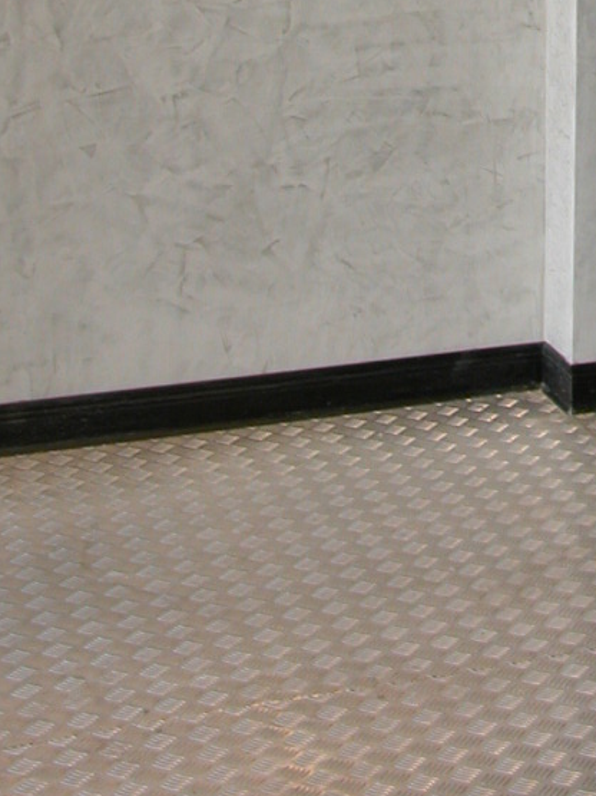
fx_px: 2251
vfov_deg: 18.4
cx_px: 732
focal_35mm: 98
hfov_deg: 14.6
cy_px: -285
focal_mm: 8.9
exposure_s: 1/56.8
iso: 100
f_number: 2.8
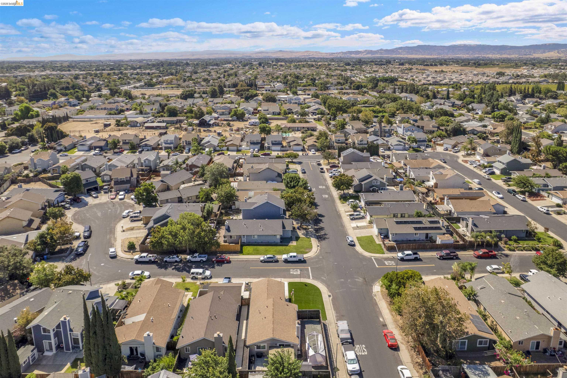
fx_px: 346
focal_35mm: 22
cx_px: 284
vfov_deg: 57.2
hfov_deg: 78.6
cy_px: 189
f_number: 2.8
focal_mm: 8.38
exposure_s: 1/350
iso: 100
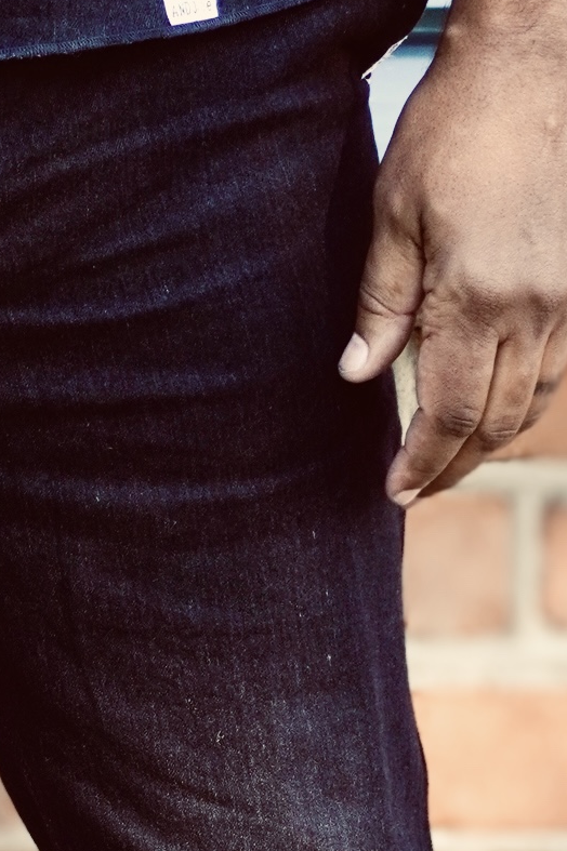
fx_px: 3925
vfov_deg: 12.1
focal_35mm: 166
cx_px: -41
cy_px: 1056
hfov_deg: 8.2
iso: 320
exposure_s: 1/160
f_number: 5
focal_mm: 34
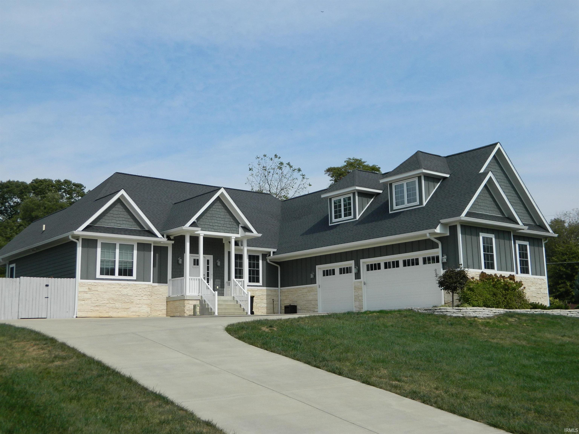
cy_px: 217
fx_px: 686
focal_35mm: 41
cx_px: 290
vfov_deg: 35.1
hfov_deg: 45.8
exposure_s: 1/200
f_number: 9.8
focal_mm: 7.3
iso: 80
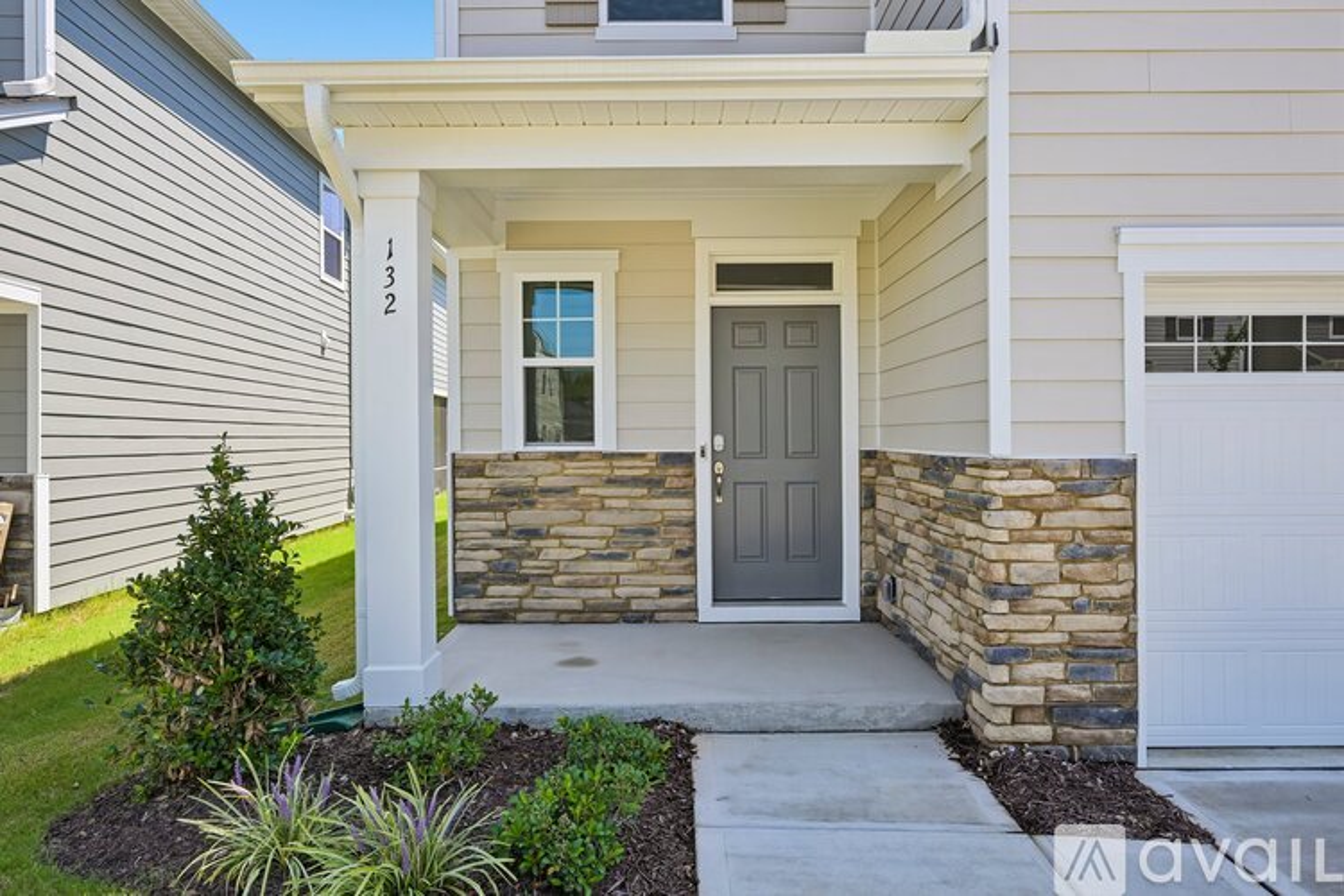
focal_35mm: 20
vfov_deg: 60.7
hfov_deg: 82.6
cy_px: 448
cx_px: 672
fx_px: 765
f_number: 8
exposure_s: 1/125
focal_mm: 20.5
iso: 100
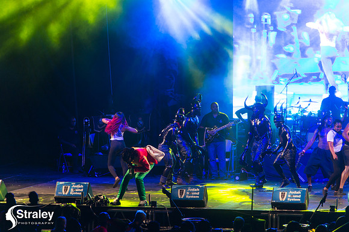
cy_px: 116
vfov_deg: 5.1
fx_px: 2616
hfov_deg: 7.6
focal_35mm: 270
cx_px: 174
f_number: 5.6
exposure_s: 1/200
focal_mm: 270
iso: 2500
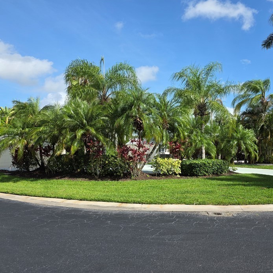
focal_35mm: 30
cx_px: 157
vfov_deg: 54.0
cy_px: 141
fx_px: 268
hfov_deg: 53.8
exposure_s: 1/4889
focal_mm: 6.3
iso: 80
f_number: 1.7
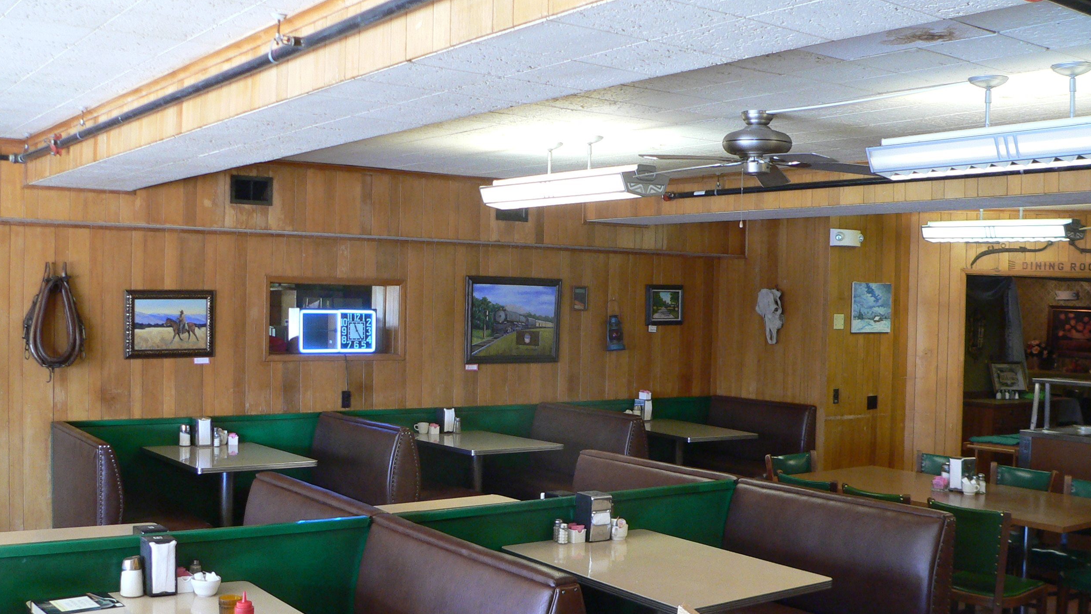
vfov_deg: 29.7
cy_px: 359
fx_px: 1157
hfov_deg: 50.5
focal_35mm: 40
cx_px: 540
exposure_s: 1/15
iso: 200
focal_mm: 6
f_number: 2.8
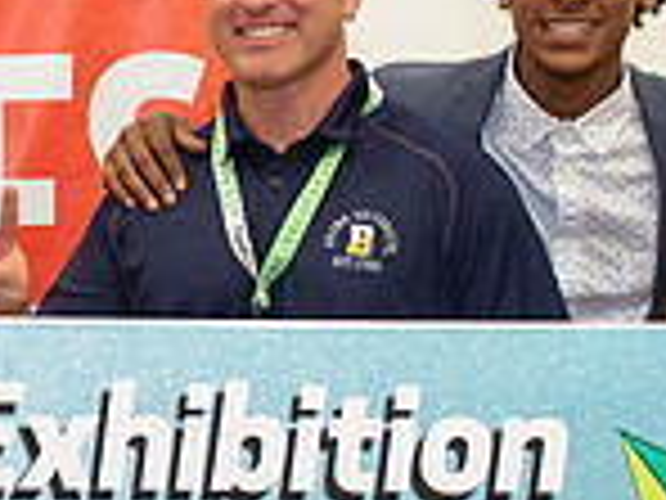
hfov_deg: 16.6
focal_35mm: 113
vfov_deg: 13.1
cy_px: 341
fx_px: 2174
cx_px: -151
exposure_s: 1/320
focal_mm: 24
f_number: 4
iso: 4000
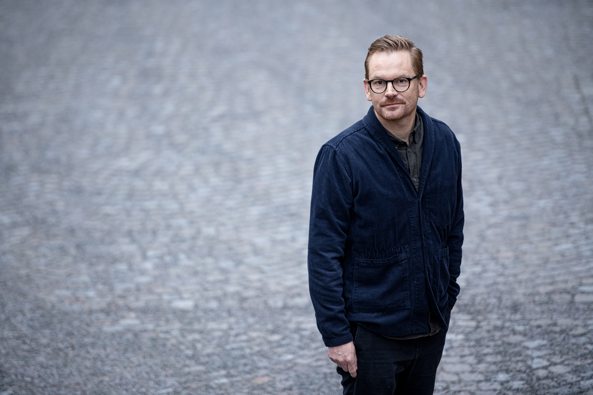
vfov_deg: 7.4
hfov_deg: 11.1
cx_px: 296
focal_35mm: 185
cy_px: 198
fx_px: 3047
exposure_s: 1/200
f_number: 2.8
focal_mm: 185
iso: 640
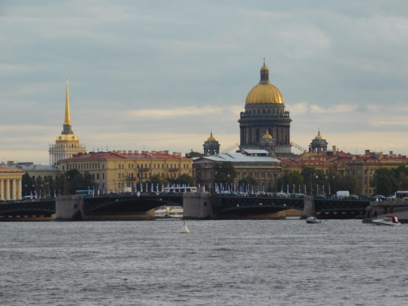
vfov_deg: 7.4
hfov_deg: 9.8
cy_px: 153
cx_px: 204
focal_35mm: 202
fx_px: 2381
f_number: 5.4
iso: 125
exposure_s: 1/100
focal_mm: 35.9
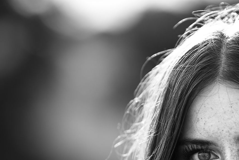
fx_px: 1972
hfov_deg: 6.9
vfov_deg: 4.6
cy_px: 208
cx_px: 281
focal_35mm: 297
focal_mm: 105
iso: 100
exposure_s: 1/640
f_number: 1.8
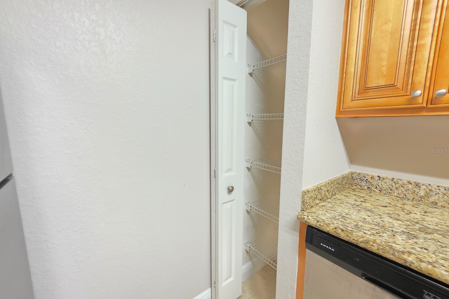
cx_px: 223
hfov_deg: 104.3
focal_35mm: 14
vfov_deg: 81.2
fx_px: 175
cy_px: 150
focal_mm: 2.2
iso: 640
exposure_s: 1/60
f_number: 1.9
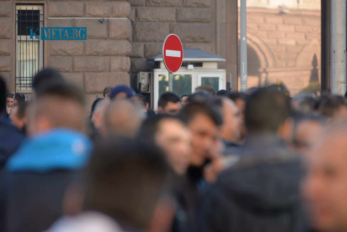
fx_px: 1927
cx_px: 174
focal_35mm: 200
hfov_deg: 10.3
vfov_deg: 6.9
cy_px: 116
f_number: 4.5
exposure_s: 1/800
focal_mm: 200
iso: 400
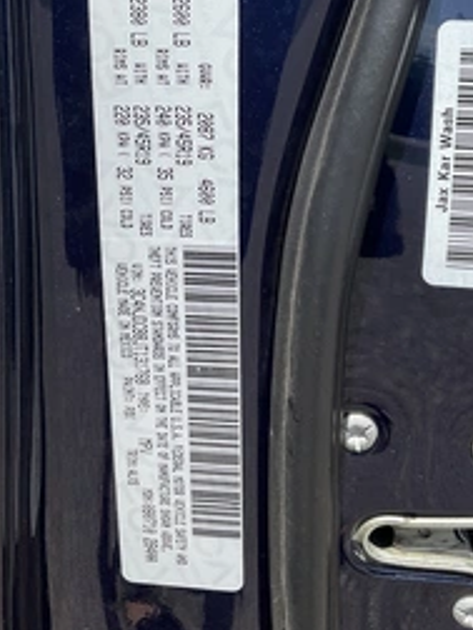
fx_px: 838
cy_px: 158
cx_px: 248
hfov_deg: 31.5
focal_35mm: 46
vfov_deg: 40.1
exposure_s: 1/1451
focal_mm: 3
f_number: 1.8
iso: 25
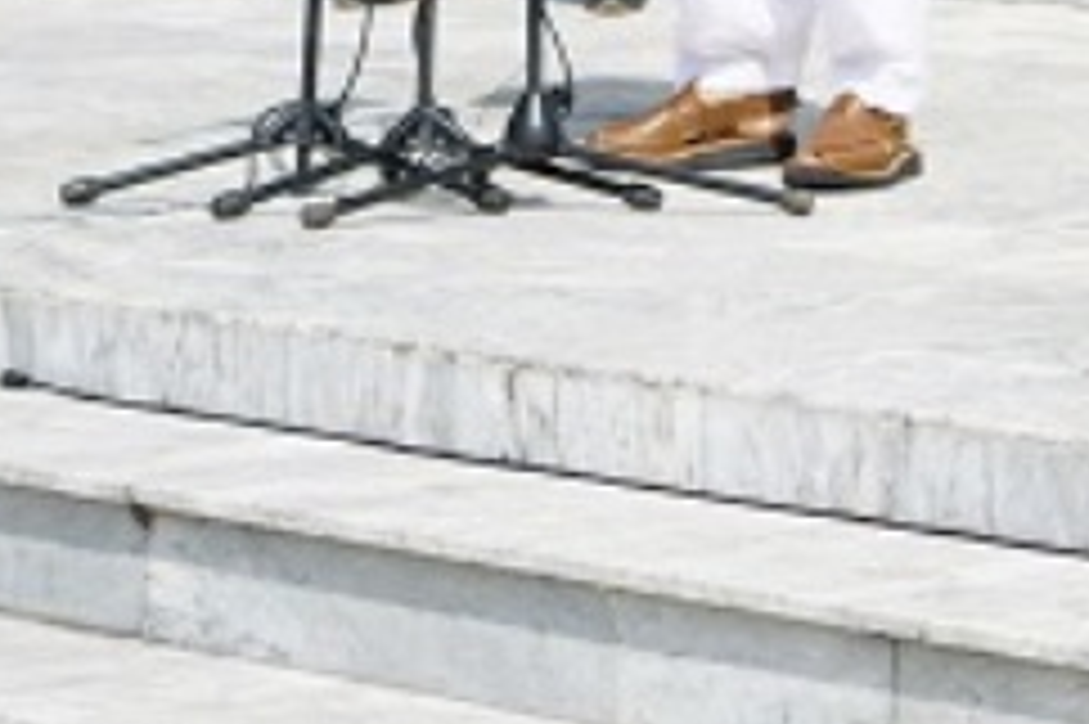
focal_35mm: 195
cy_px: -762
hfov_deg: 10.3
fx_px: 5895
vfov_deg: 6.8
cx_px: 1418
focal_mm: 46
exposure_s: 1/640
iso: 100
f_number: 5
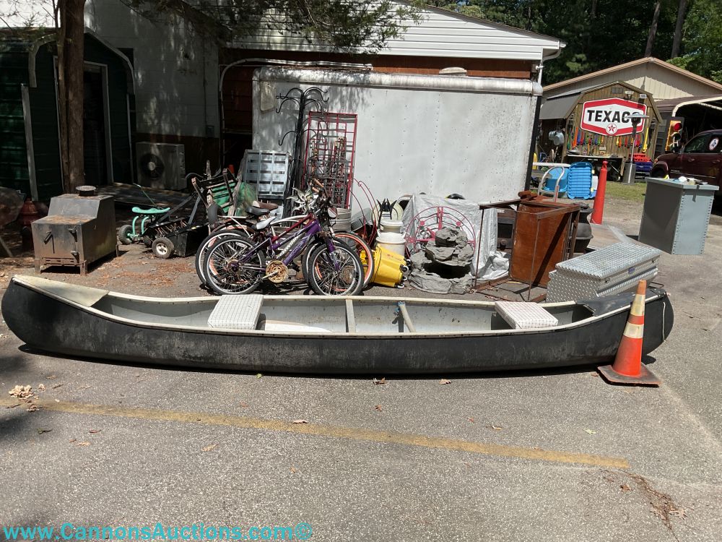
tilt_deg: -12.4
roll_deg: -2.3
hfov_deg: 61.7
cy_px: 271
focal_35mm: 29
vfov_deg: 48.2
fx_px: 605
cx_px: 361
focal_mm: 3
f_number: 1.8
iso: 16
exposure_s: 1/2141
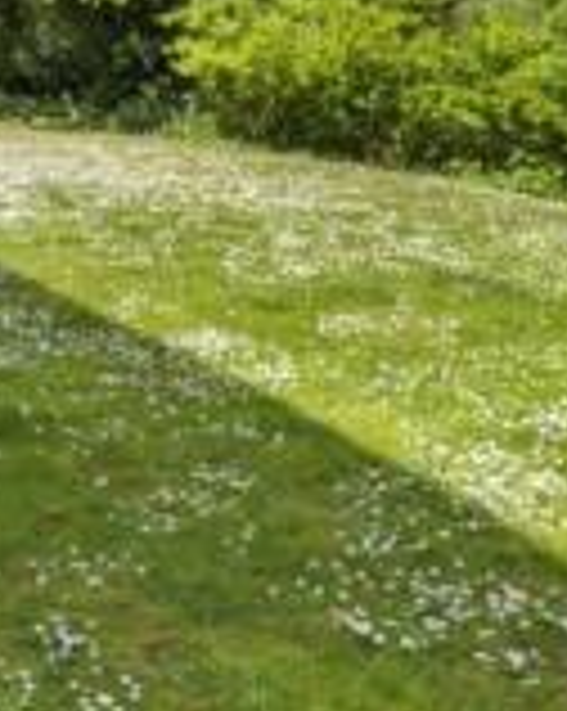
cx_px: -74
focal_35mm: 72
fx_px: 1512
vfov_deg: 25.6
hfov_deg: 20.2
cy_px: 74
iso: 320
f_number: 7.1
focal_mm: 18.5
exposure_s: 1/320
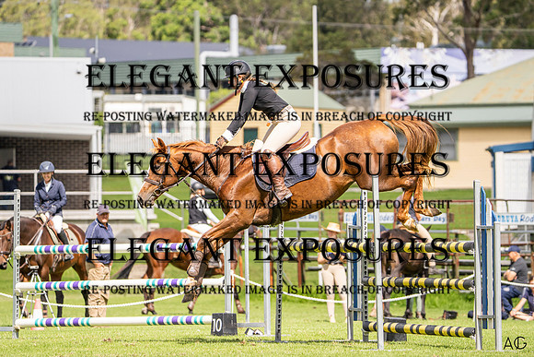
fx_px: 5702
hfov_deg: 5.4
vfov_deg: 3.6
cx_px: 263
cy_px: 177
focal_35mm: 384
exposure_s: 1/1600
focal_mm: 332
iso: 800
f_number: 6.3
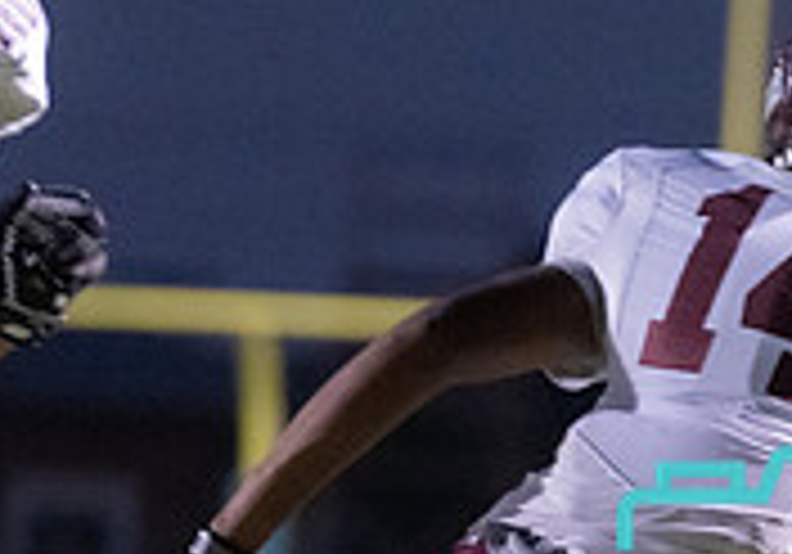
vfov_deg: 2.0
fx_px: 15631
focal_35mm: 700
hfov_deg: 2.9
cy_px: 676
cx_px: 1017
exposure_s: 1/800
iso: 6400
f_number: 2.8
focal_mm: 151
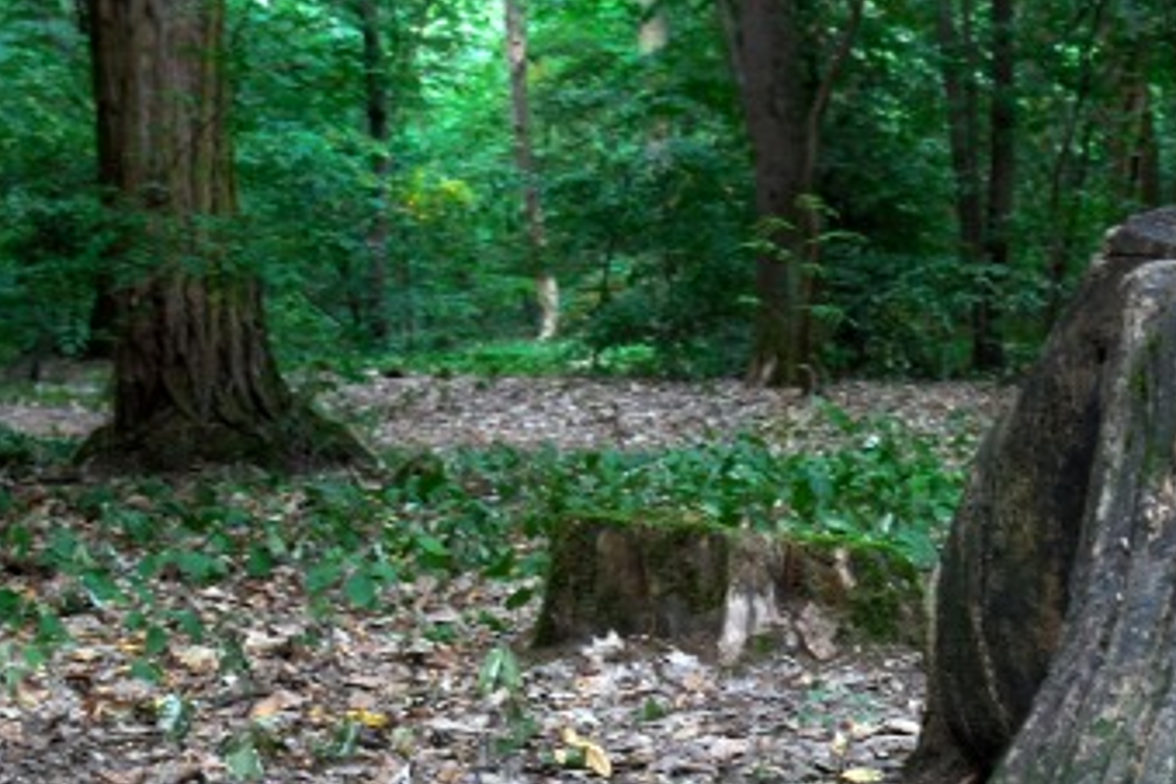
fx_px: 2776
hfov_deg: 23.9
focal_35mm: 85
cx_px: 728
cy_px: 763
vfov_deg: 15.8
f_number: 6.3
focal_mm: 24
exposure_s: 1/20
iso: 800
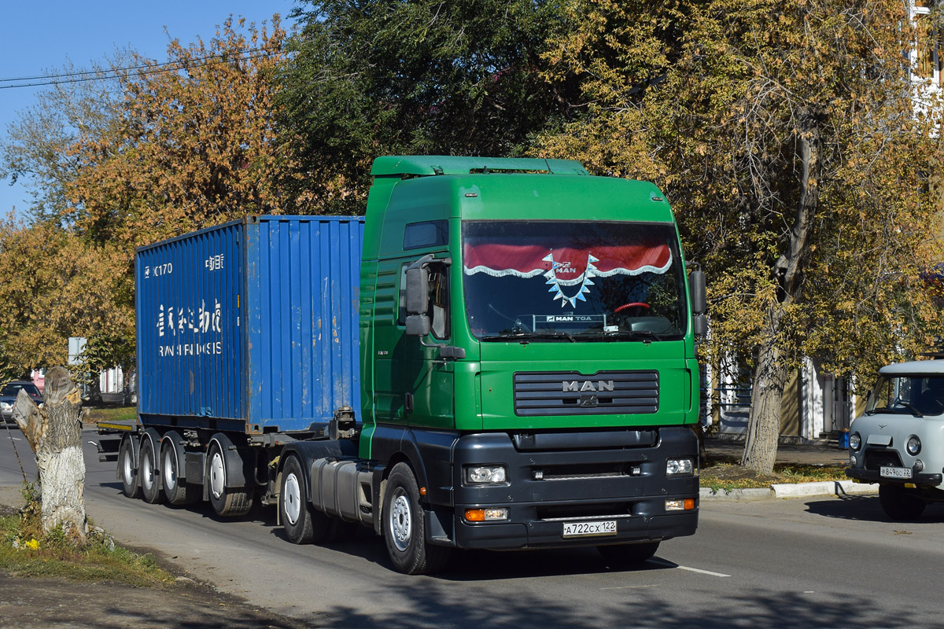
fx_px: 1377
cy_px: 314
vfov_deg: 25.8
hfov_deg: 37.9
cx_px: 472
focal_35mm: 52
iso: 100
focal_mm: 35
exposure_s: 1/800
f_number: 6.3
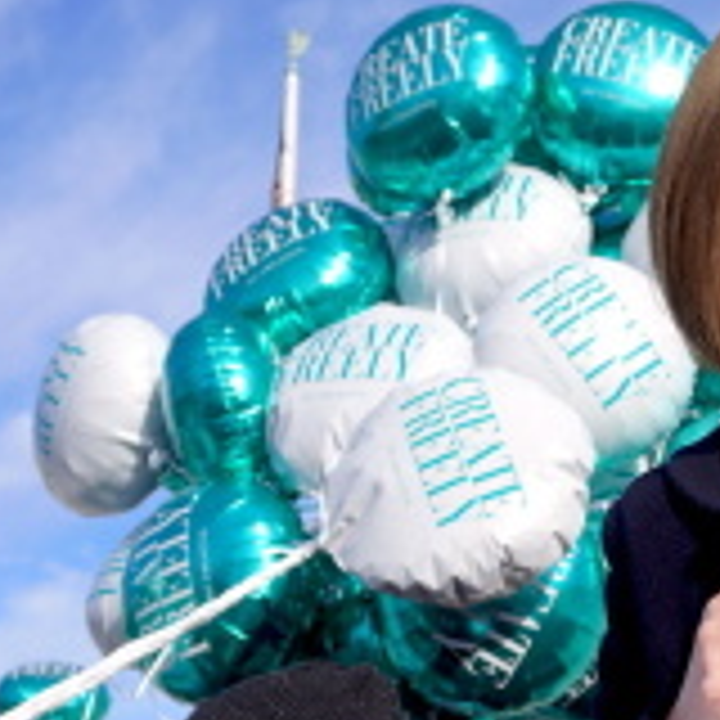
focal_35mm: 86
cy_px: 554
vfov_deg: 20.0
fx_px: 2024
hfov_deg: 19.8
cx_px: 662
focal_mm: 24
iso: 100
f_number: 5
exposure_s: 1/640
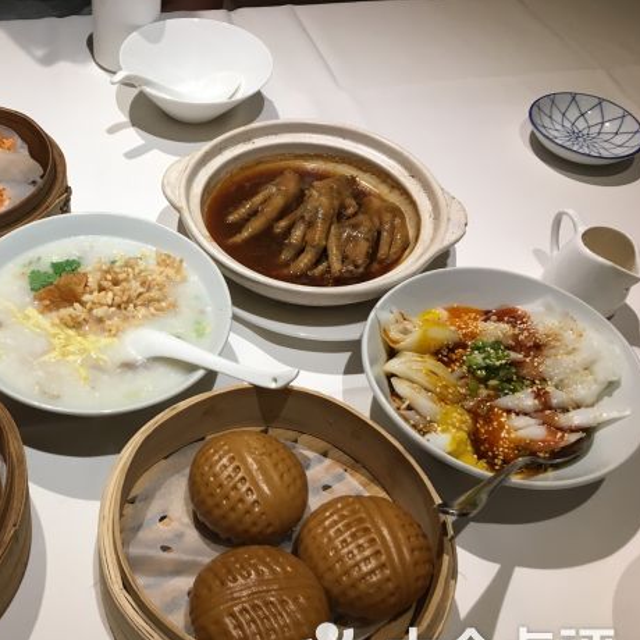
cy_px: 362
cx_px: 164
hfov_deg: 41.6
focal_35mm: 39
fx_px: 816
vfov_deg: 42.7
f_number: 2.2
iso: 80
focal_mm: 4.15
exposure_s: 1/33
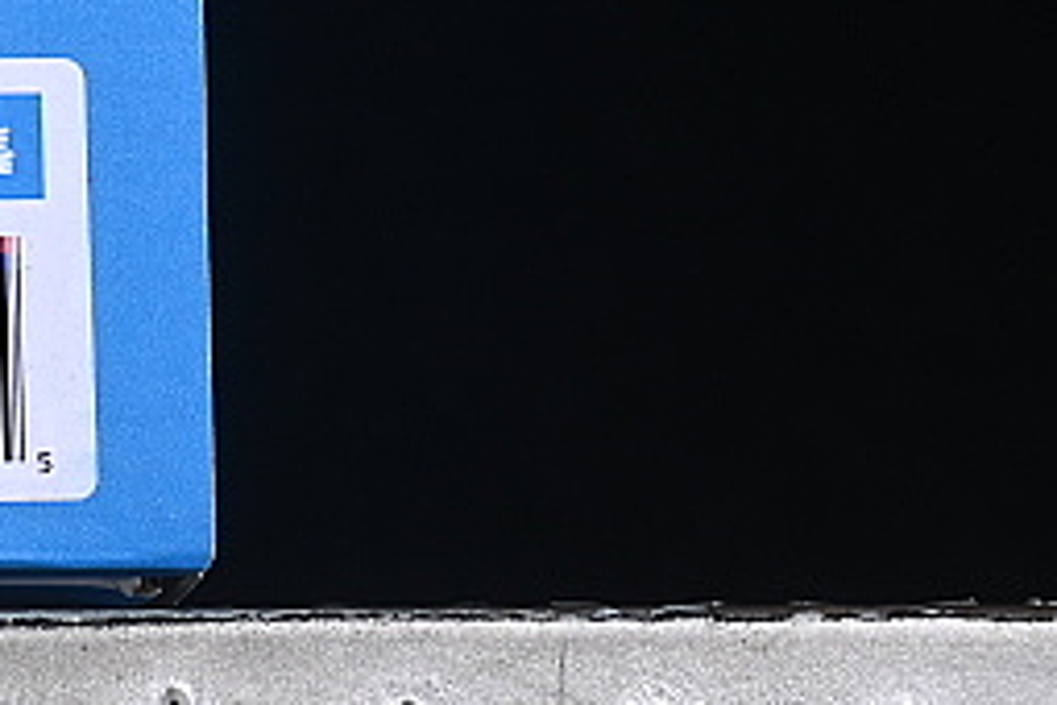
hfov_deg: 6.3
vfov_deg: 4.3
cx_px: -974
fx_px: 9336
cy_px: -323
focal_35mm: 318
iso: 160
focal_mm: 50
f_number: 8
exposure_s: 1/60
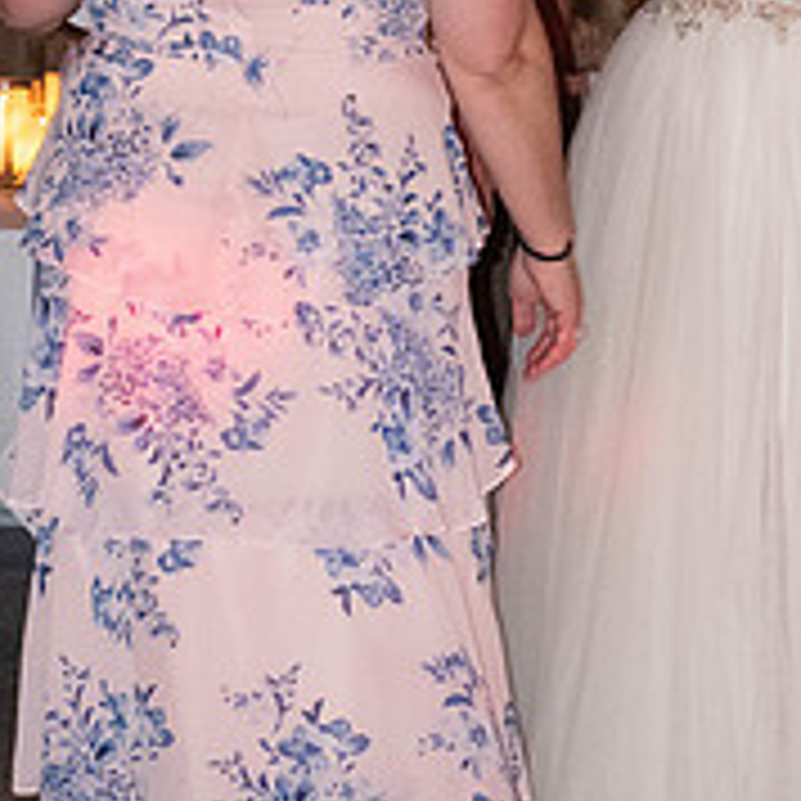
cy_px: 86
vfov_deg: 7.8
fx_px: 5890
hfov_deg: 7.8
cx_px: 567
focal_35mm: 225
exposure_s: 1/60
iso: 6400
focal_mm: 70
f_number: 4.5
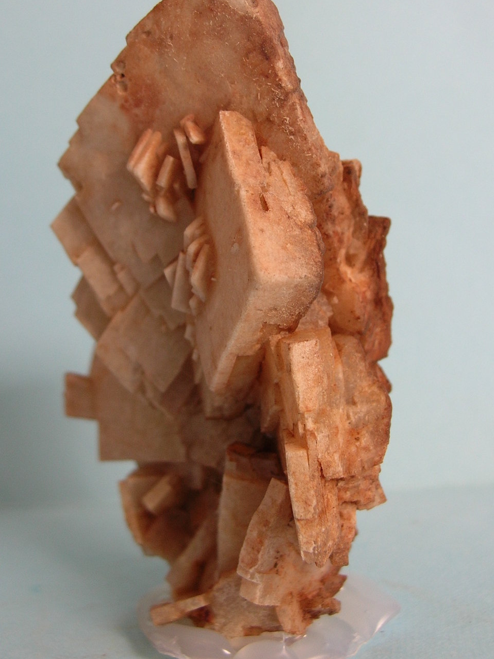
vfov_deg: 41.9
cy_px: 258
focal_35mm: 45
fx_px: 857
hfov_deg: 32.1
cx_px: 267
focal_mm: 6
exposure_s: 1/61.5
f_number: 2.7
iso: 50
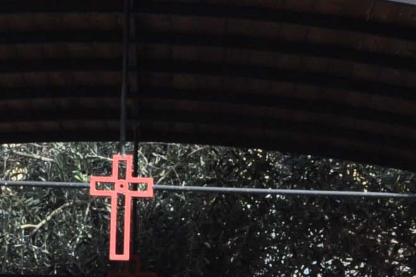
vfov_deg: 5.0
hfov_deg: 7.6
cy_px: 499
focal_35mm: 272
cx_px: 131
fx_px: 3140
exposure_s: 1/320
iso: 500
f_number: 9
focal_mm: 28
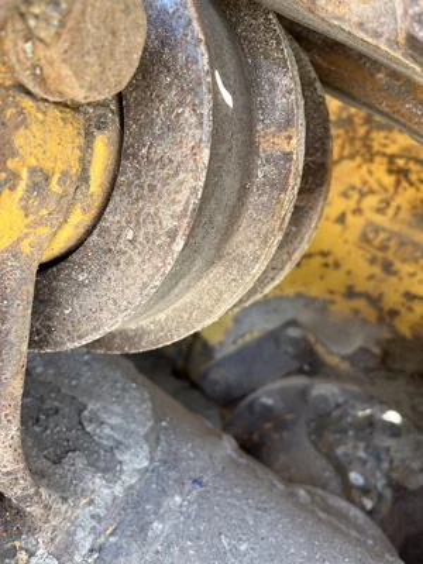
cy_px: 282
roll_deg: -21.2
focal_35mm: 26
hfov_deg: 53.1
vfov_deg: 67.3
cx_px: 212
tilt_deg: -17.9
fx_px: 424
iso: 32
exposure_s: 1/124
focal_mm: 5.1
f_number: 1.6
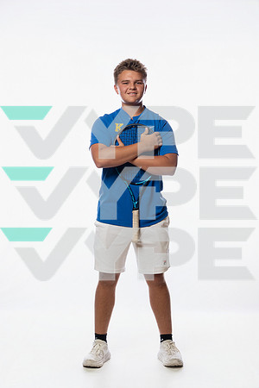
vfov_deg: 28.8
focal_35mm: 70
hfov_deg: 19.5
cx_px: 130
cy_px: 194
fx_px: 755
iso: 640
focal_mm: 70
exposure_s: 1/250
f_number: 5.6
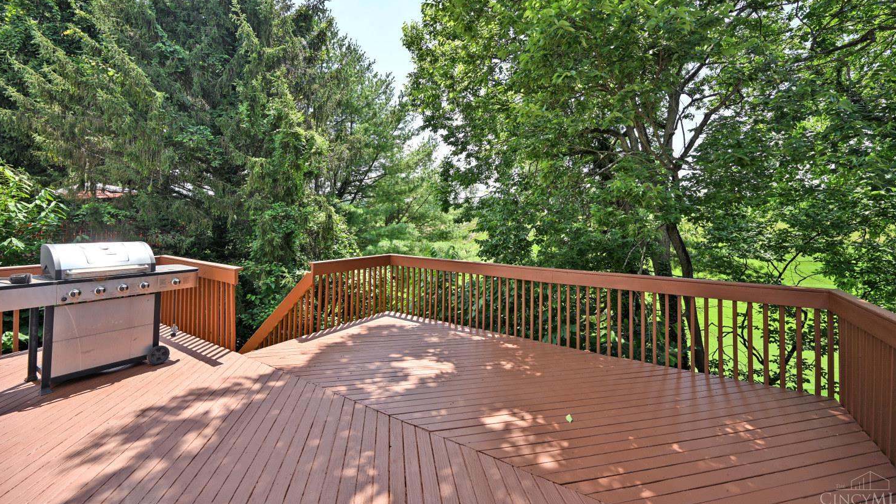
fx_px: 356
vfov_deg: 70.1
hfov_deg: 103.0
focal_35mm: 15
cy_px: 214
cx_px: 456
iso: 110
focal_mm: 14
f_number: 5.6
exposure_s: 1/250
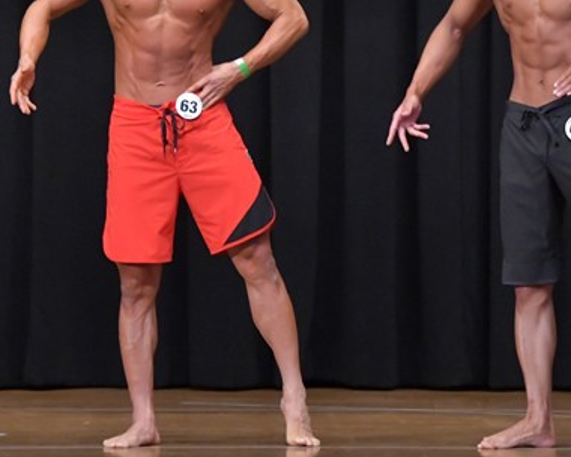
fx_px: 6523
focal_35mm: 386
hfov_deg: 5.0
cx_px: 292
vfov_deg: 4.0
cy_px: 143
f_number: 5.6
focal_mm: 135
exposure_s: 1/400
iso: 8000
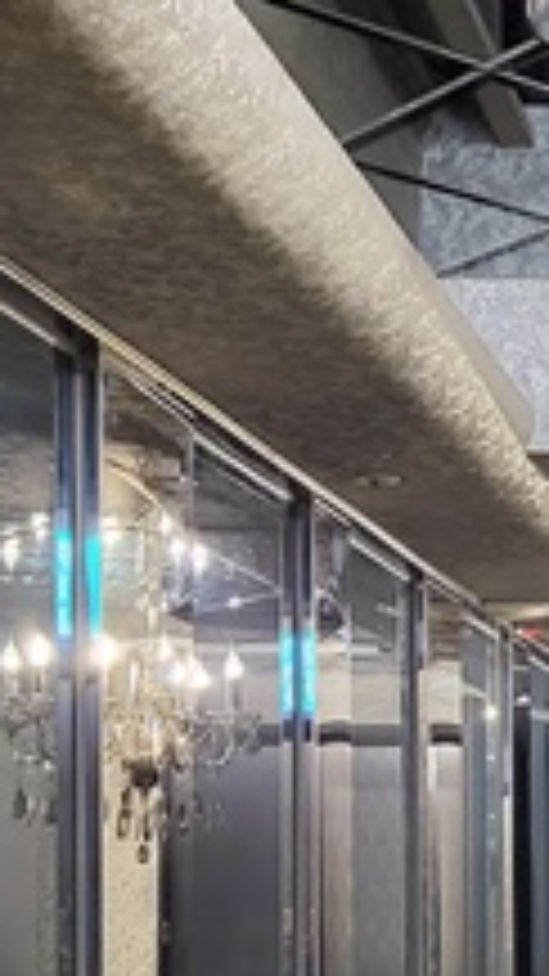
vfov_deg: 24.2
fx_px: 2201
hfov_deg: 13.0
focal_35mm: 85
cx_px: 945
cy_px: 904
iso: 320
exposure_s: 1/40
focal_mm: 5.4
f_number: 1.8
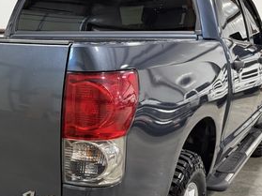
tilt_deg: -11.8
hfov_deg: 33.1
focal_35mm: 55
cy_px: 128
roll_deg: -0.5
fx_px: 416
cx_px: 24
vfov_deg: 26.4
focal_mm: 6.76
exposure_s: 1/60
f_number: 1.78
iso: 400
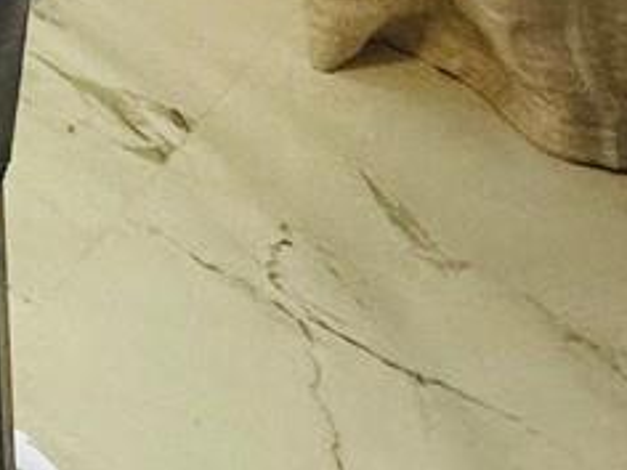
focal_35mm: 95
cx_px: -962
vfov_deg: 11.6
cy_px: -781
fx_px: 1721
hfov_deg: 13.5
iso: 125
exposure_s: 1/120
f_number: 2.2
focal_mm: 2.22
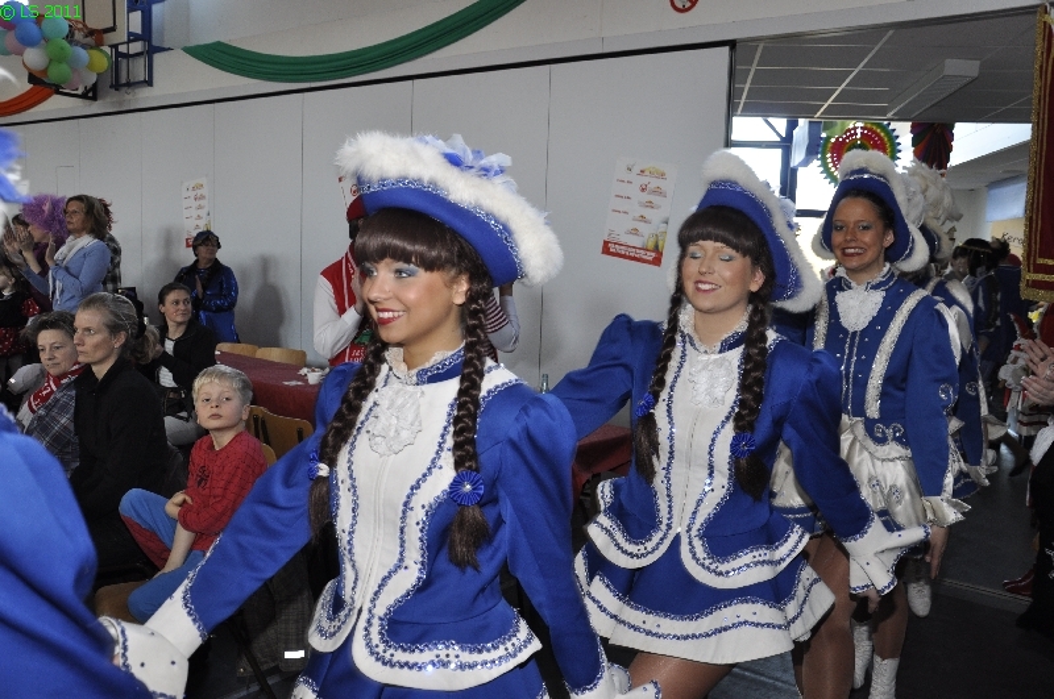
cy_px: 350
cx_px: 527
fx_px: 921
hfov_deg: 59.6
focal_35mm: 32
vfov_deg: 41.6
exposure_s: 1/60
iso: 400
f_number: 5
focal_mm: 21
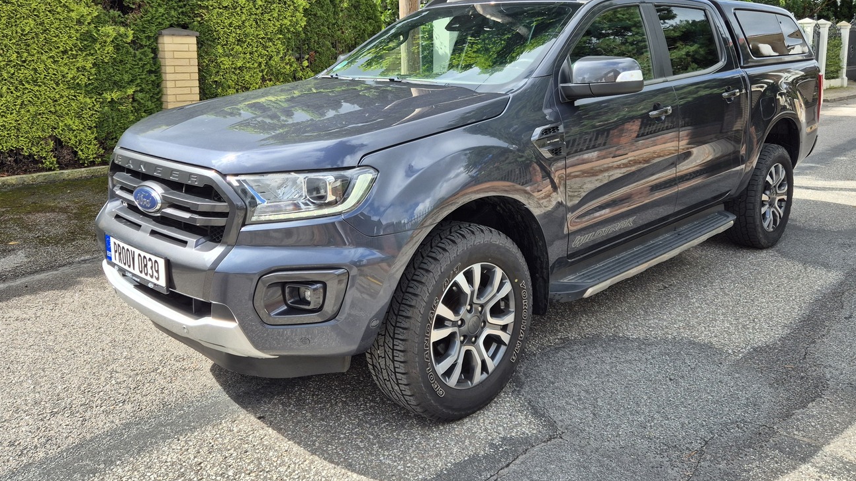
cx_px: 465
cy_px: 150
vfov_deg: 37.2
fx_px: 704
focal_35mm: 31
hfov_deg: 62.5
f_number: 1.8
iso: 25
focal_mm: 5.4
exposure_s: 1/898
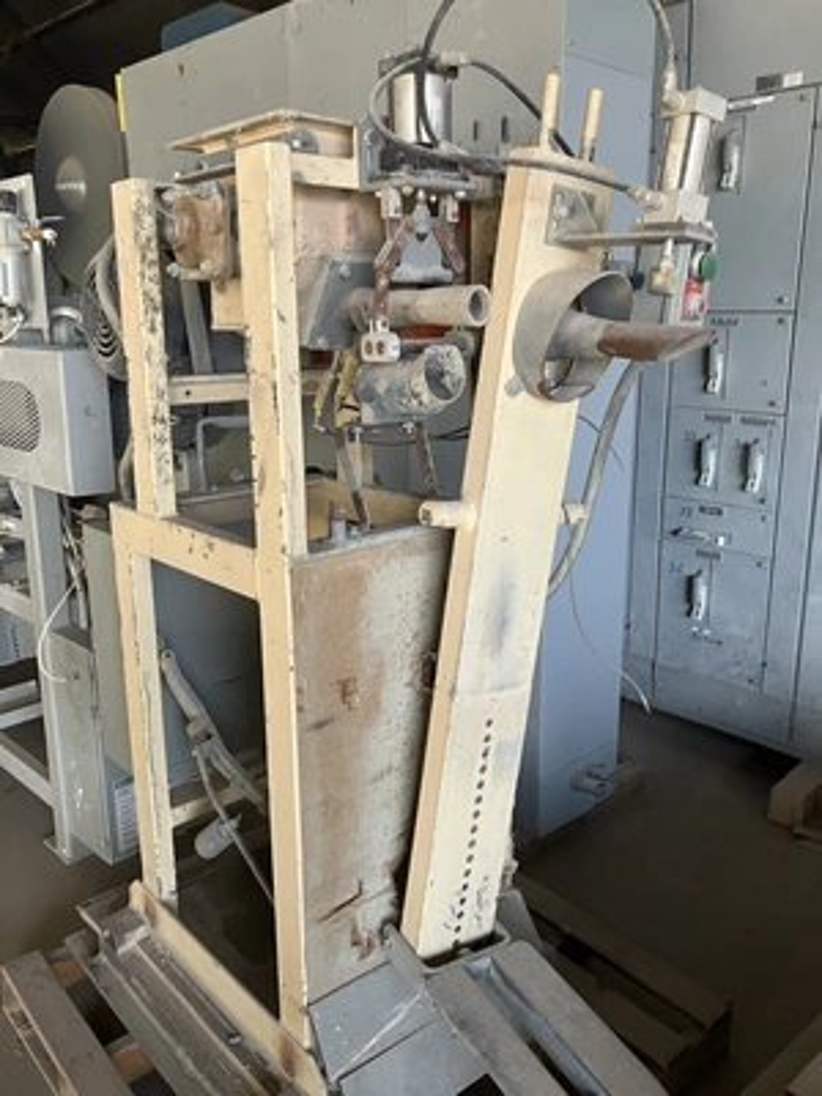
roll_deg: +0.5
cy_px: 548
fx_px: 887
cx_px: 411
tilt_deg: -11.7
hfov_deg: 49.7
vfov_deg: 63.4
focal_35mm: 28
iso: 125
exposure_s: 1/60
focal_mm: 3.99
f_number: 1.8
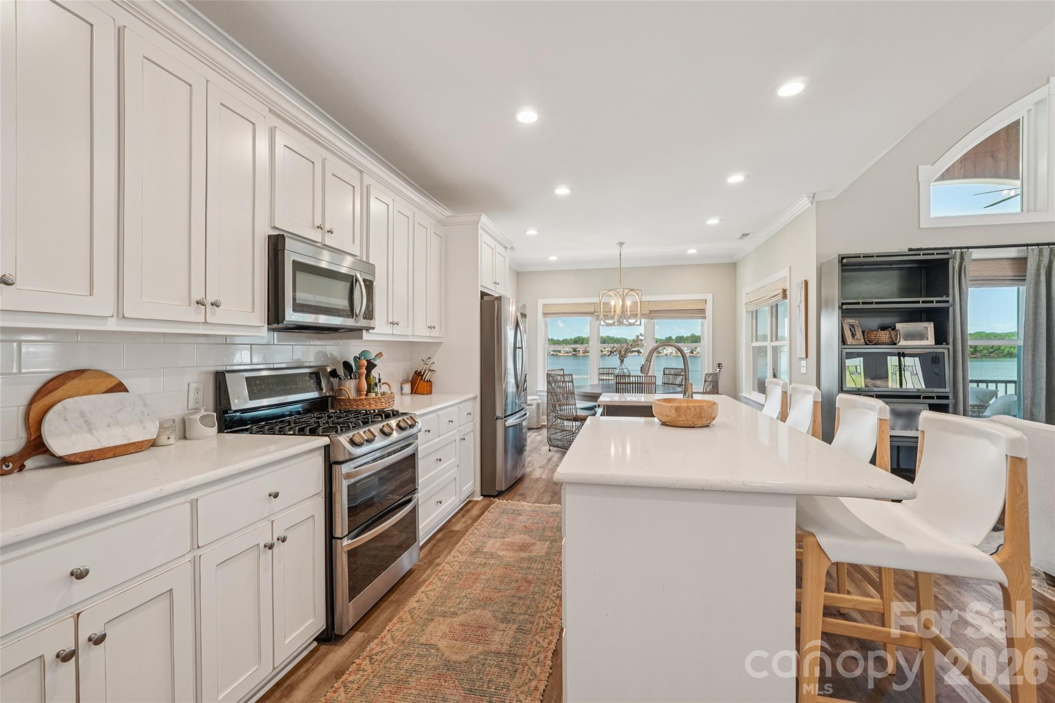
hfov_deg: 100.4
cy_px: 352
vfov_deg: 77.3
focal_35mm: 15
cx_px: 528
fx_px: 440
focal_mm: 10
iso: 400
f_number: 8
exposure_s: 1/30
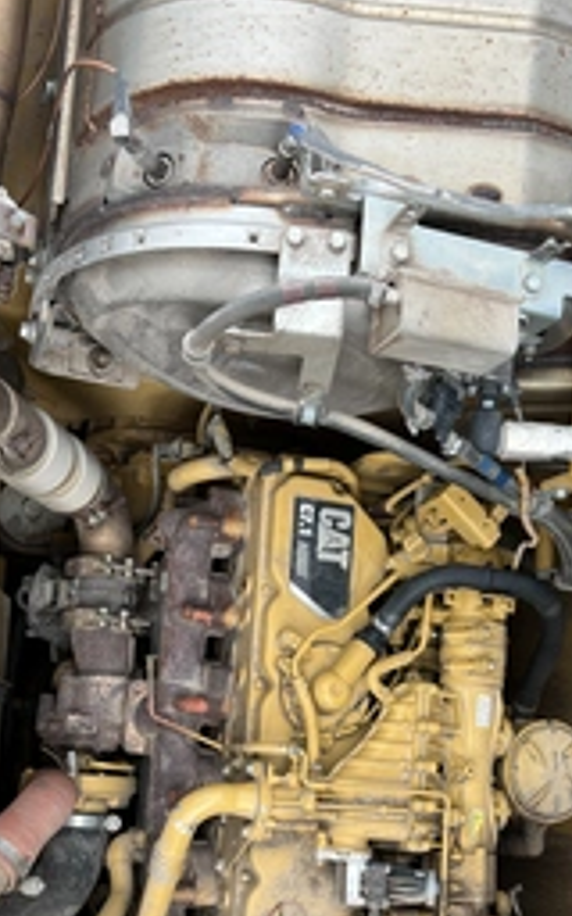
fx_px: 1073
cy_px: 705
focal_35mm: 43
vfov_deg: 44.4
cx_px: 304
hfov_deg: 29.9
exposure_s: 1/521
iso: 50
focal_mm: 5.7
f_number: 1.5
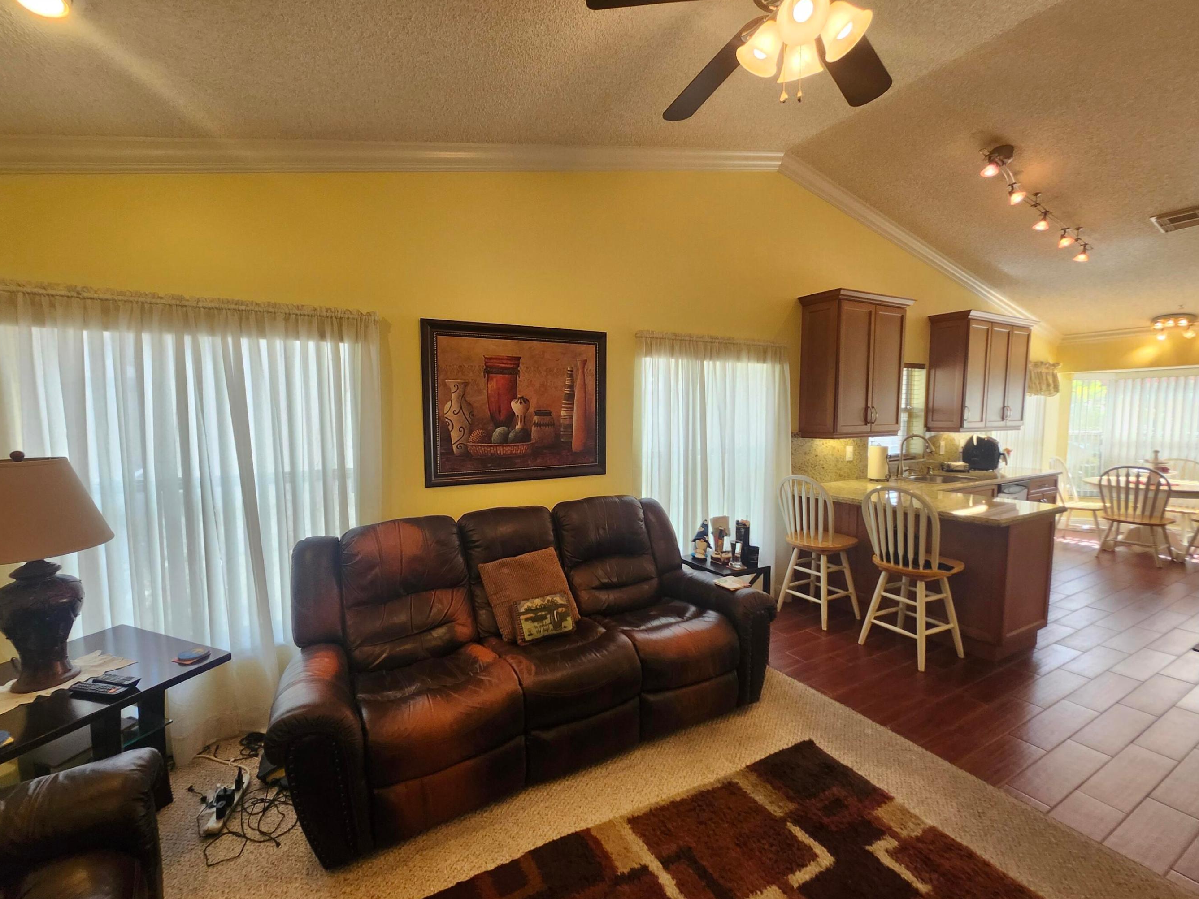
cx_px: 576
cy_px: 445
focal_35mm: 14
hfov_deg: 102.0
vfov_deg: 85.7
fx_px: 485
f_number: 2.2
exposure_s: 1/60
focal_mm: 1.74
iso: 125
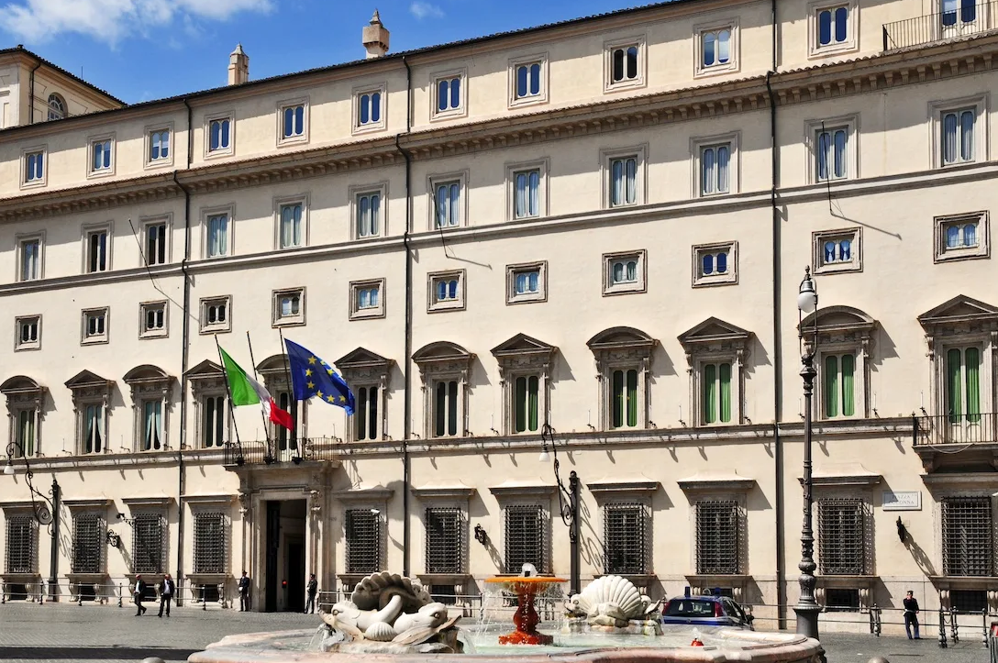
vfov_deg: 31.1
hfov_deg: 45.5
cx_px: 473
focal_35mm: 43
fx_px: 1191
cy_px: 330
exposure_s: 1/400
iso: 200
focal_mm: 26
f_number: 10
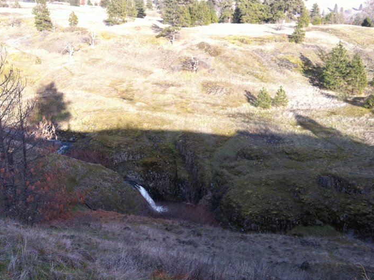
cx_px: 144
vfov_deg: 32.0
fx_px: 486
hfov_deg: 41.9
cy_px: 175
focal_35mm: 45
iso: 80
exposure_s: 1/239
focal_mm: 3.85
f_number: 2.8
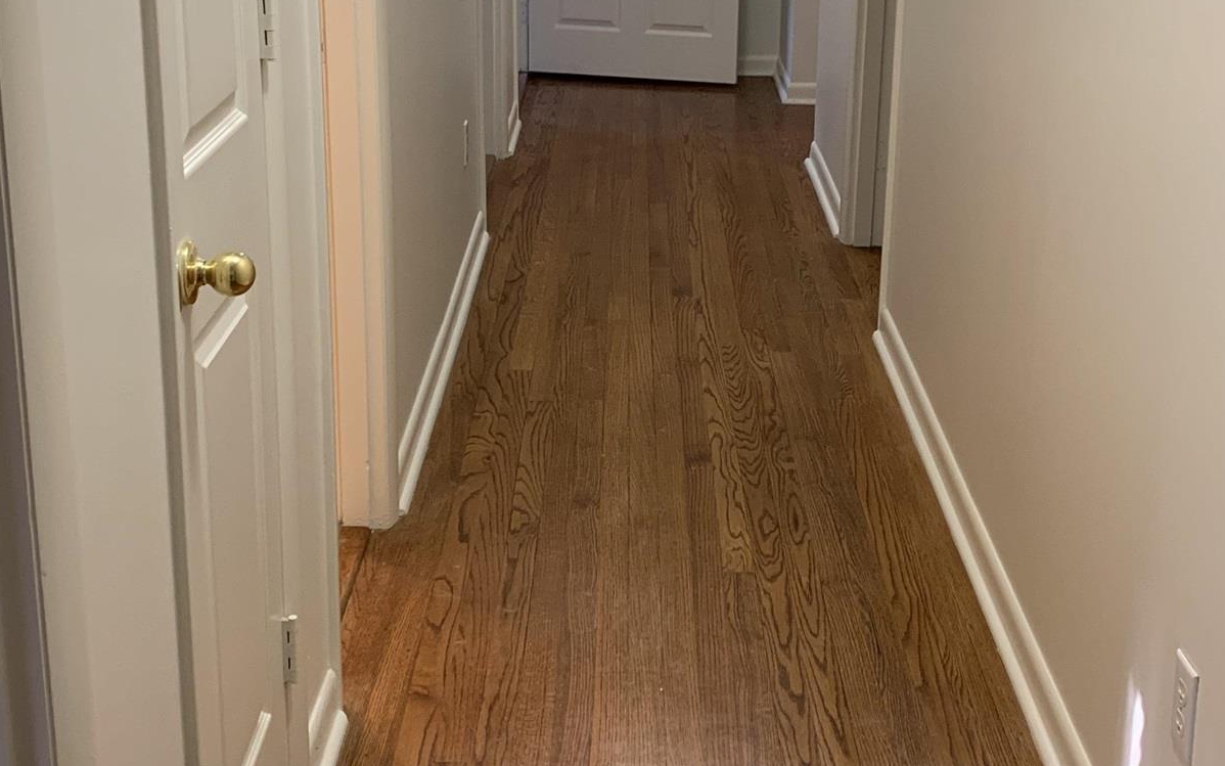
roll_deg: -1.0
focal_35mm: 53
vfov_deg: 24.2
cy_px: 221
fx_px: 1770
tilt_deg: -14.3
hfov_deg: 38.1
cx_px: 690
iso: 100
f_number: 1.8
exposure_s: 1/60
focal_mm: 4.25
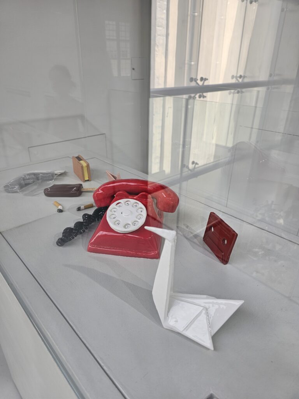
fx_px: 265
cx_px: 150
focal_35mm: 23
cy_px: 200
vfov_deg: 73.9
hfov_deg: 58.9
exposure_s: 1/100
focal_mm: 6.3
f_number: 1.7
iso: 32
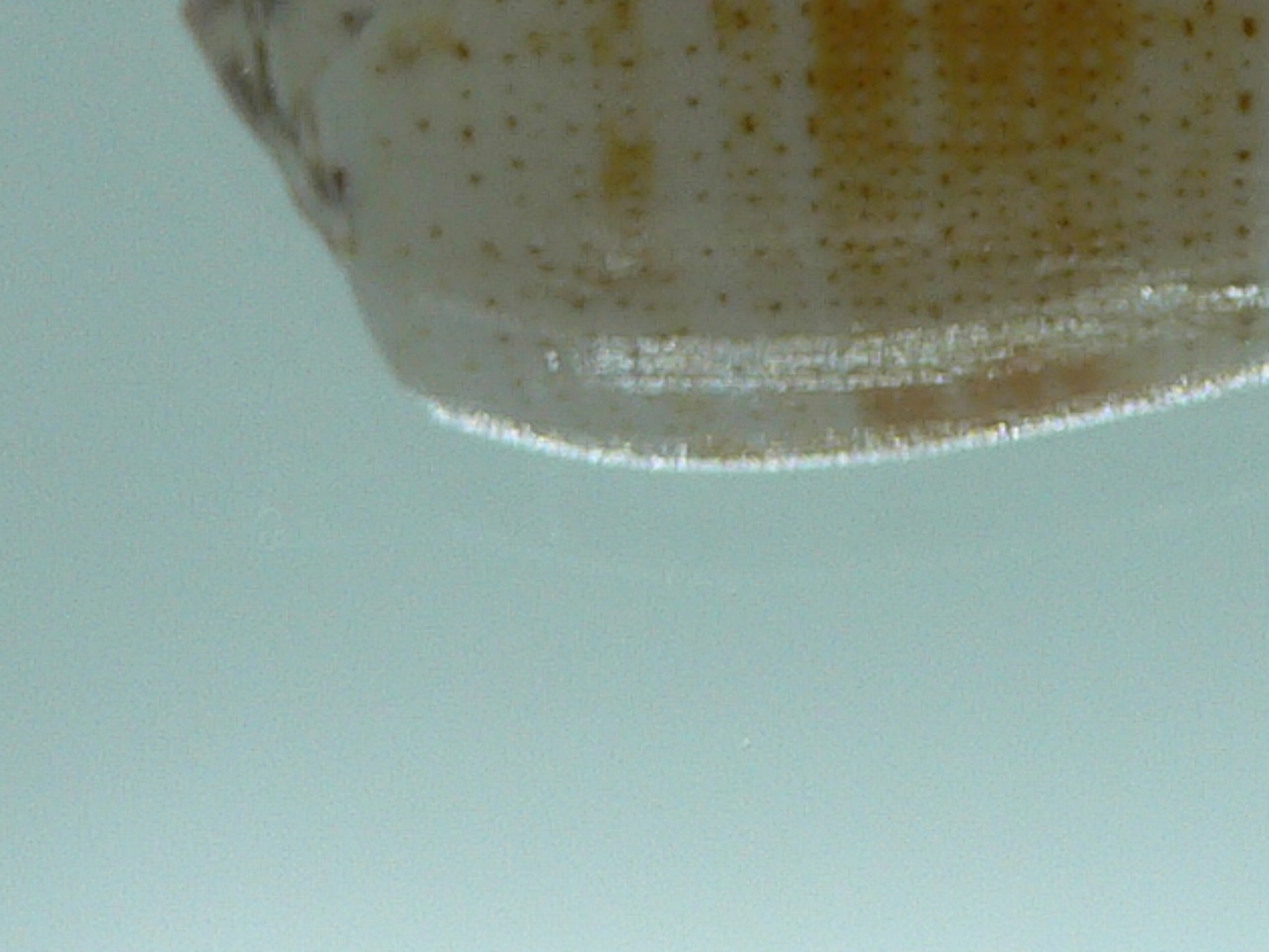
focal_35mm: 112
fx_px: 4107
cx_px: 1100
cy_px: -551
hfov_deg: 17.3
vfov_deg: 12.5
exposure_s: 1/60
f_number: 2.8
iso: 80
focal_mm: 4.6
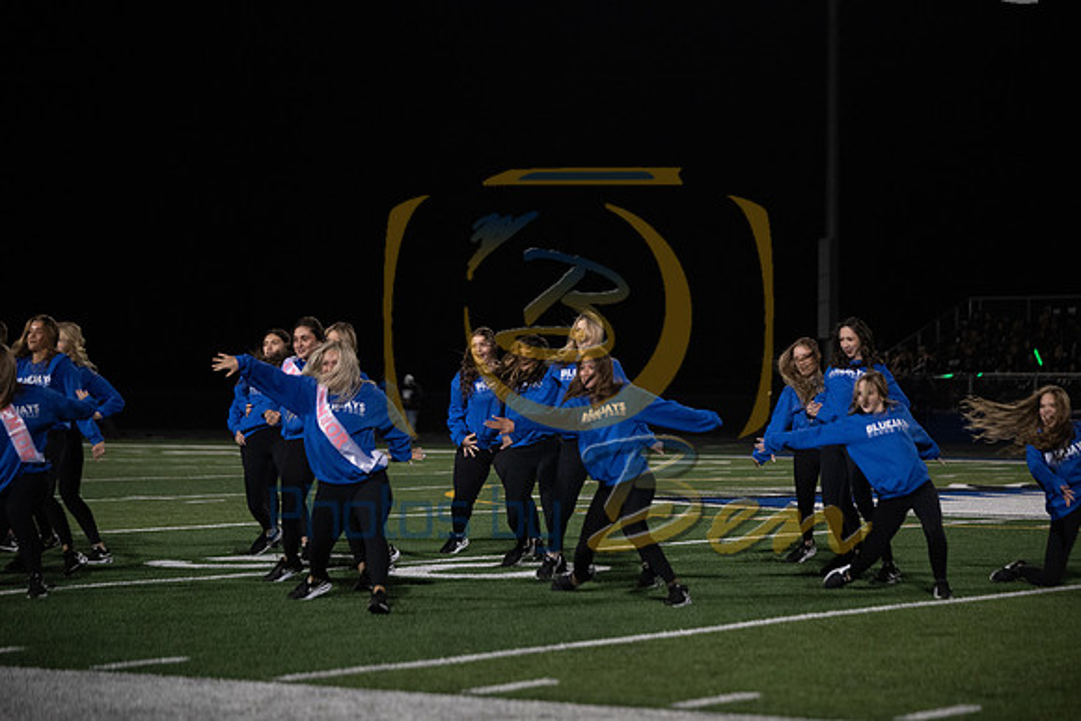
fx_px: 3304
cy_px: 360
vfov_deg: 12.5
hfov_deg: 18.6
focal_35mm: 110
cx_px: 540
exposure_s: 1/1600
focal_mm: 110
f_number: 2.8
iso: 5000
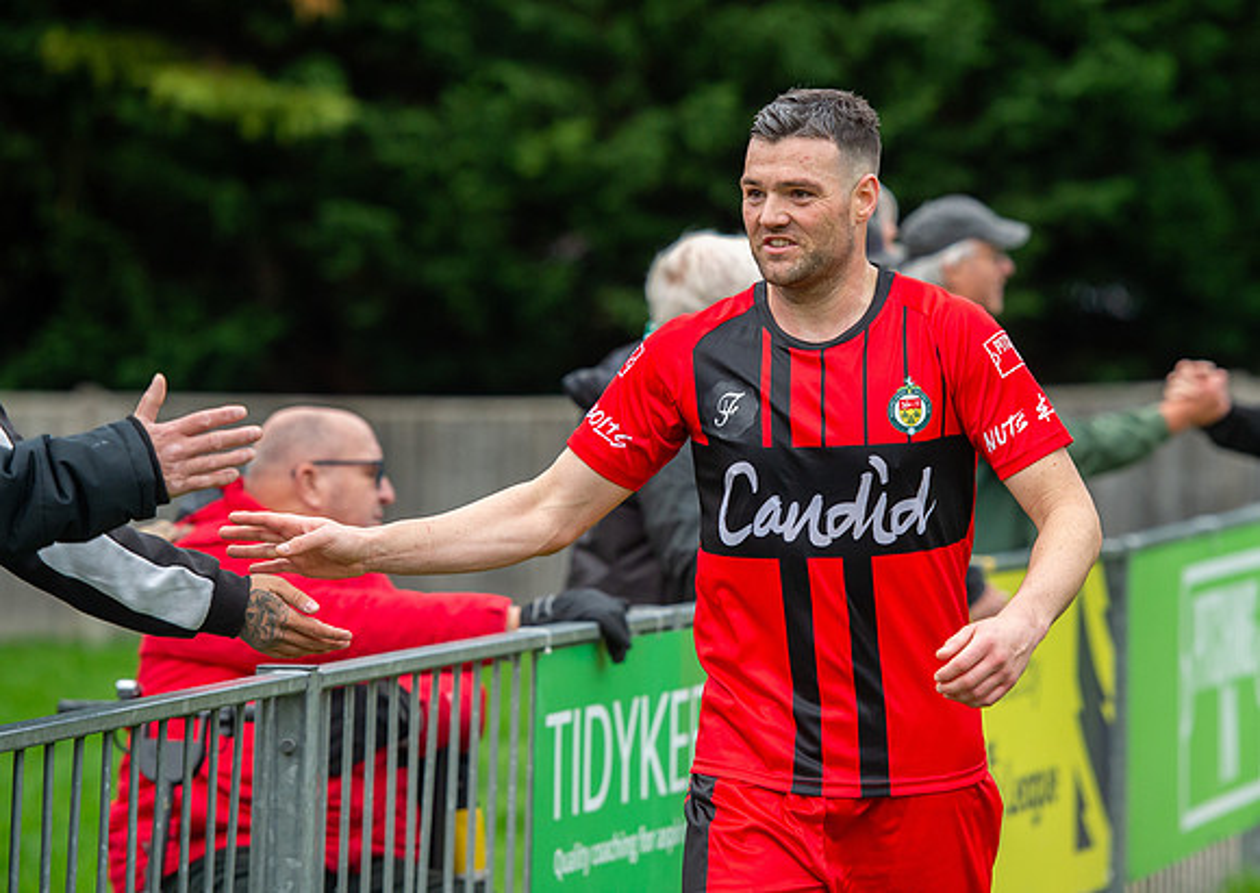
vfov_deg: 7.4
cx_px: 775
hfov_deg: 10.5
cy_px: 377
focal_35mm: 193
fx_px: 6884
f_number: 3.5
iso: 1600
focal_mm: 160
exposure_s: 1/800
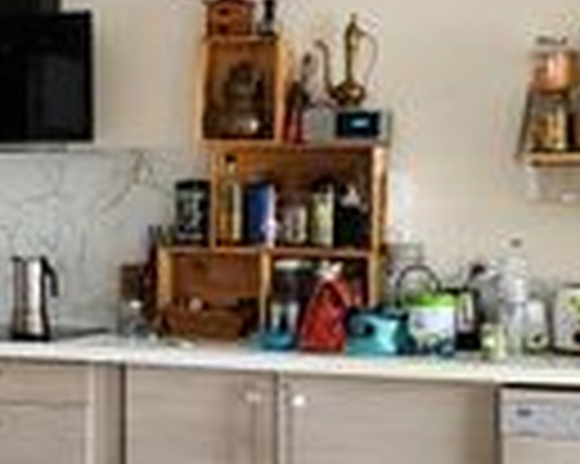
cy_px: 230
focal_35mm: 118
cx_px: -31
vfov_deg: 13.1
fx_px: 2024
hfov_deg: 15.9
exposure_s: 1/40
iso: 320
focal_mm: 4.3
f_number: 1.5
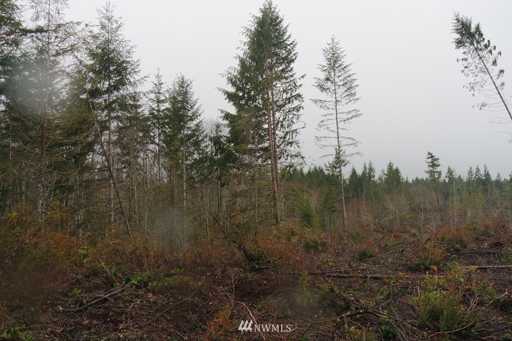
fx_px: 355
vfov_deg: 51.3
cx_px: 266
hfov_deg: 71.5
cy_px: 167
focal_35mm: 25
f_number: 6.3
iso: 200
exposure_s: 1/100
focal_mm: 9
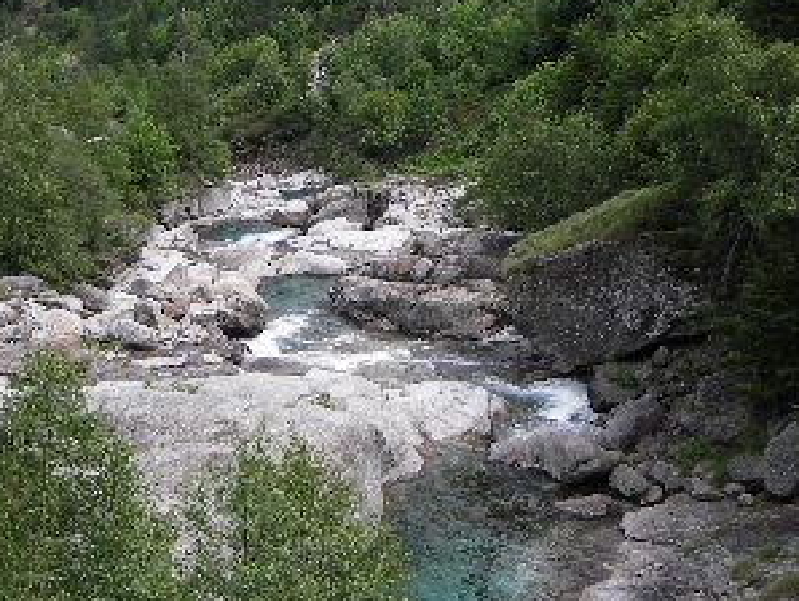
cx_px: 359
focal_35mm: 51
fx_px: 1178
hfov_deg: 37.4
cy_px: 236
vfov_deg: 28.5
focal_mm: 6.3
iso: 50
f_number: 3.3
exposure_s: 1/250
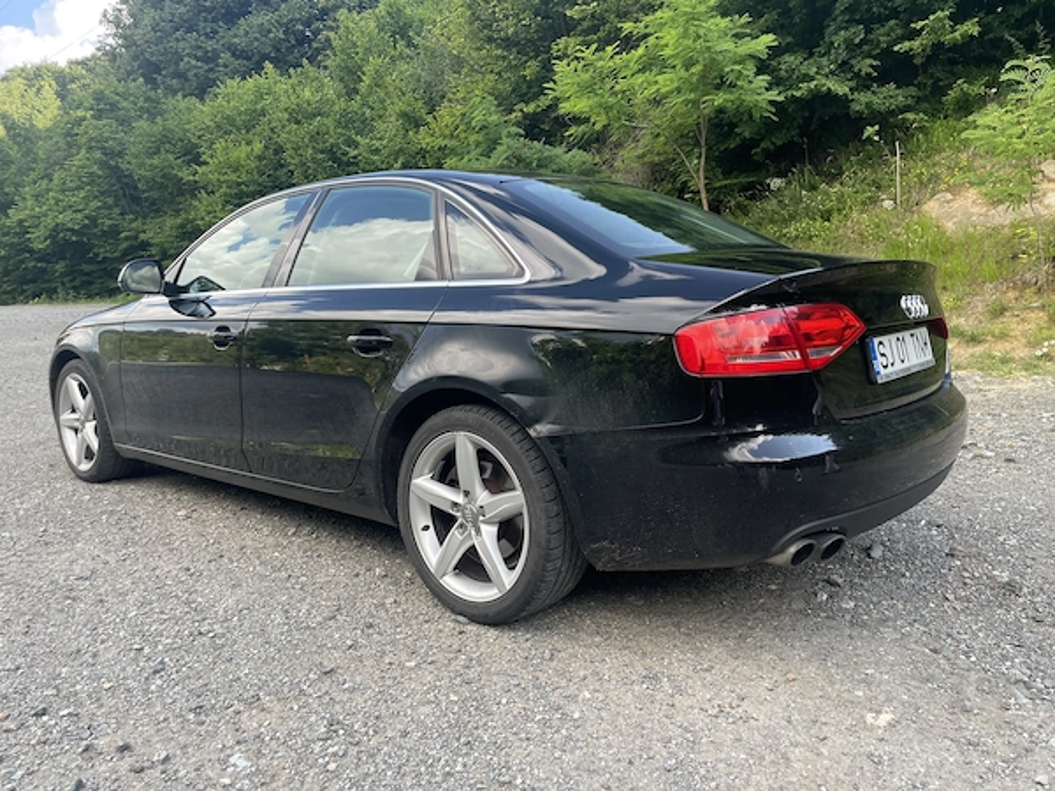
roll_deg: +0.2
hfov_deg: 67.3
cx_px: 528
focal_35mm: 26
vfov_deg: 53.1
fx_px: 792
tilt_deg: -5.8
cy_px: 396
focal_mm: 4.2
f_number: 1.6
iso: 32
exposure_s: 1/310
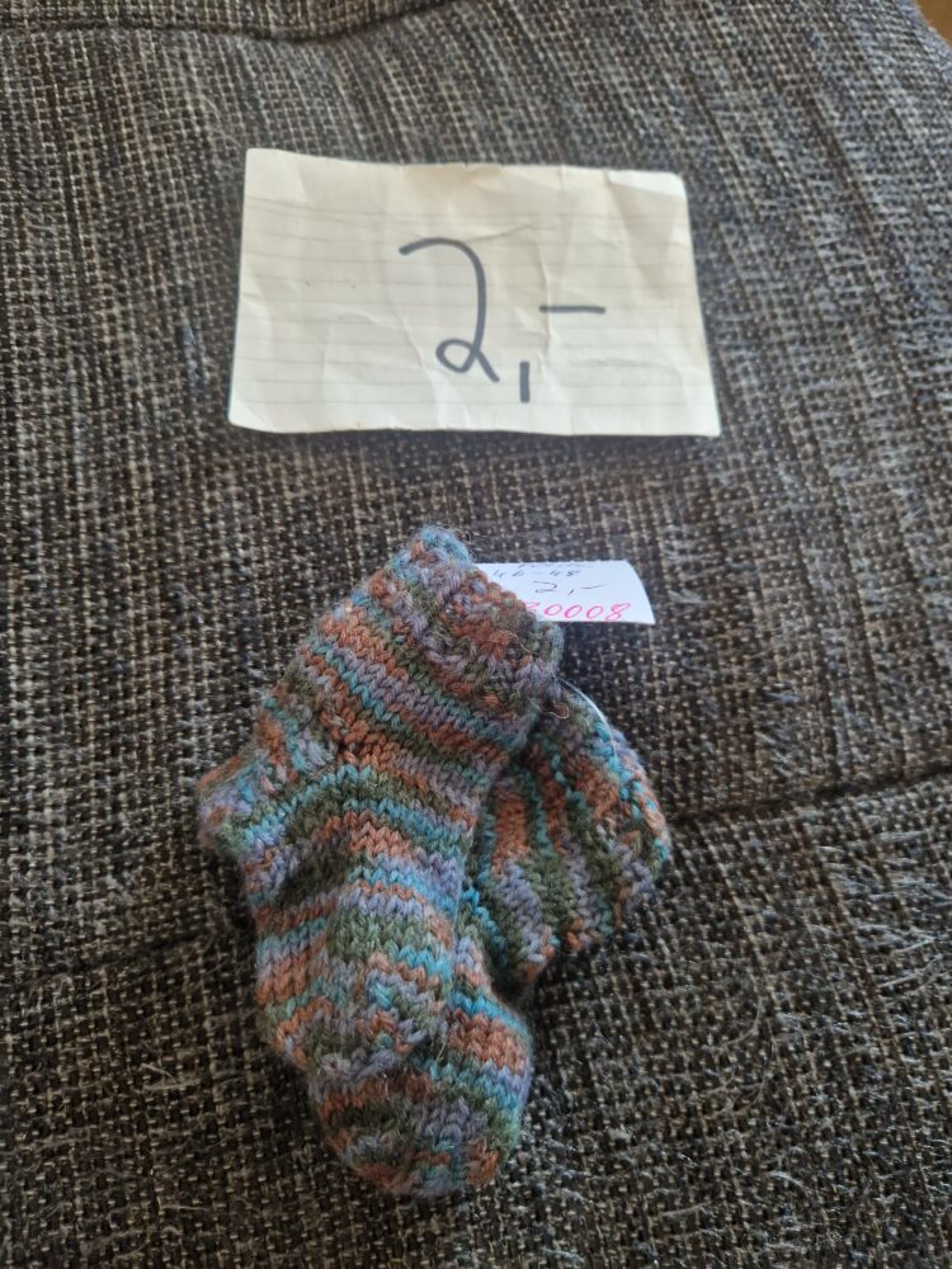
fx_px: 843
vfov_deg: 73.9
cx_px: 476
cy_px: 634
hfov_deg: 58.9
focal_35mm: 23
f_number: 1.8
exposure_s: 1/100
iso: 320
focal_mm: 5.4
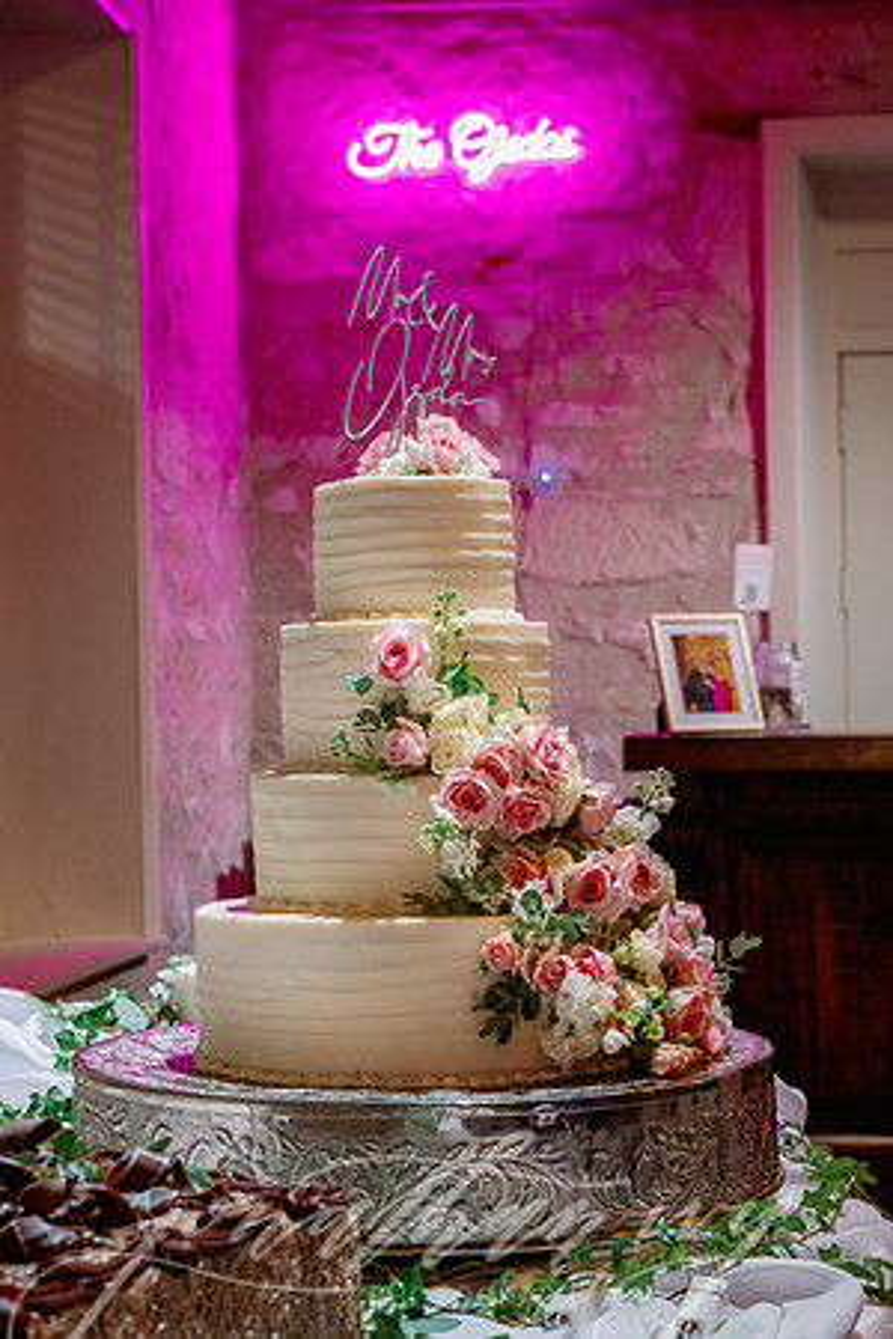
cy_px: 670
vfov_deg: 28.8
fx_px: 2604
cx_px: 446
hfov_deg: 19.5
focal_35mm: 70
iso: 1250
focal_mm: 70
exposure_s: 1/30
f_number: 9
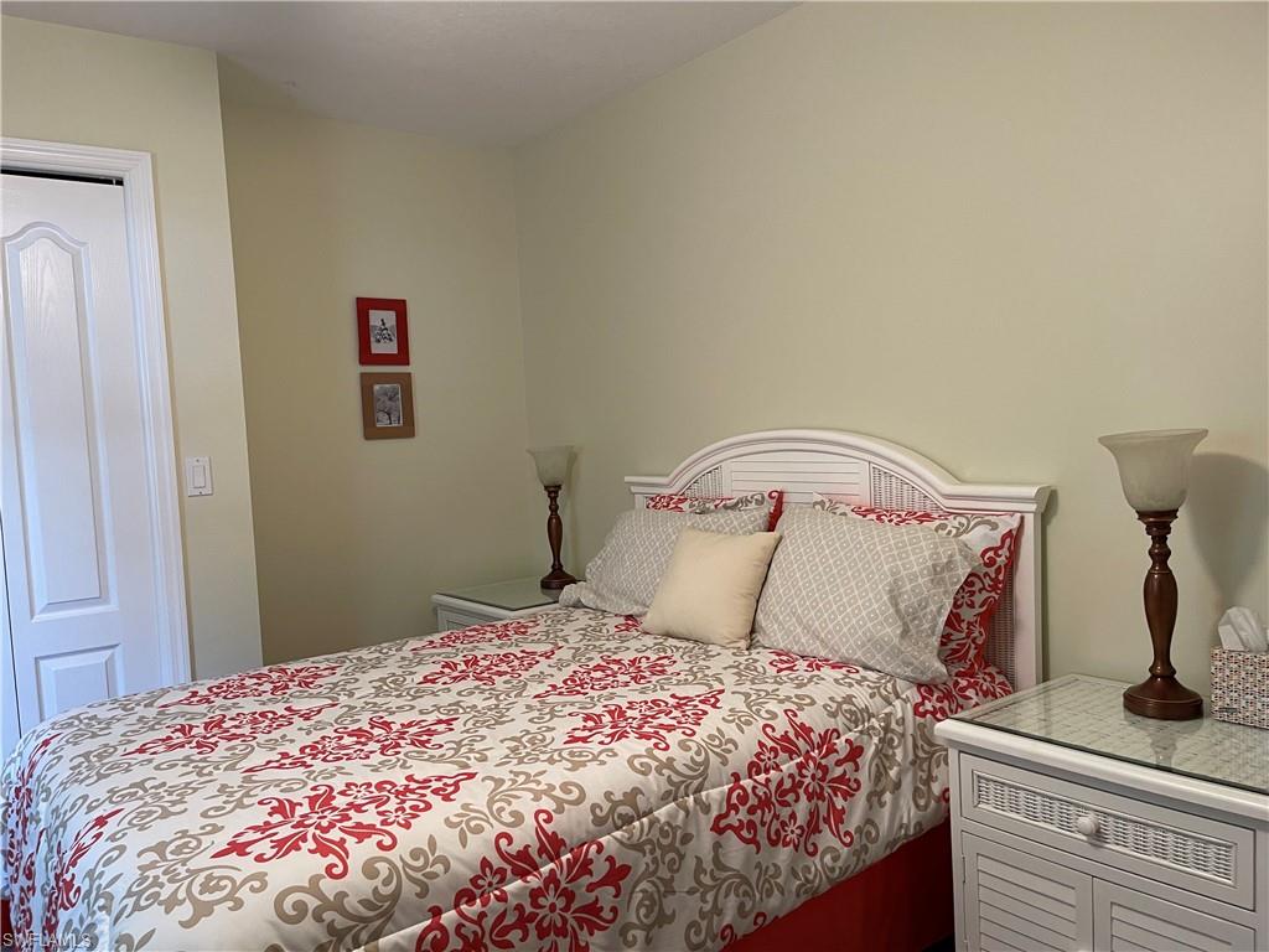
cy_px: 476
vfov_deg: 53.1
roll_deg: +3.5
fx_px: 953
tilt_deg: -3.3
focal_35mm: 26
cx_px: 634
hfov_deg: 67.3
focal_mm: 5.1
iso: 125
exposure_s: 1/60
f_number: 1.6
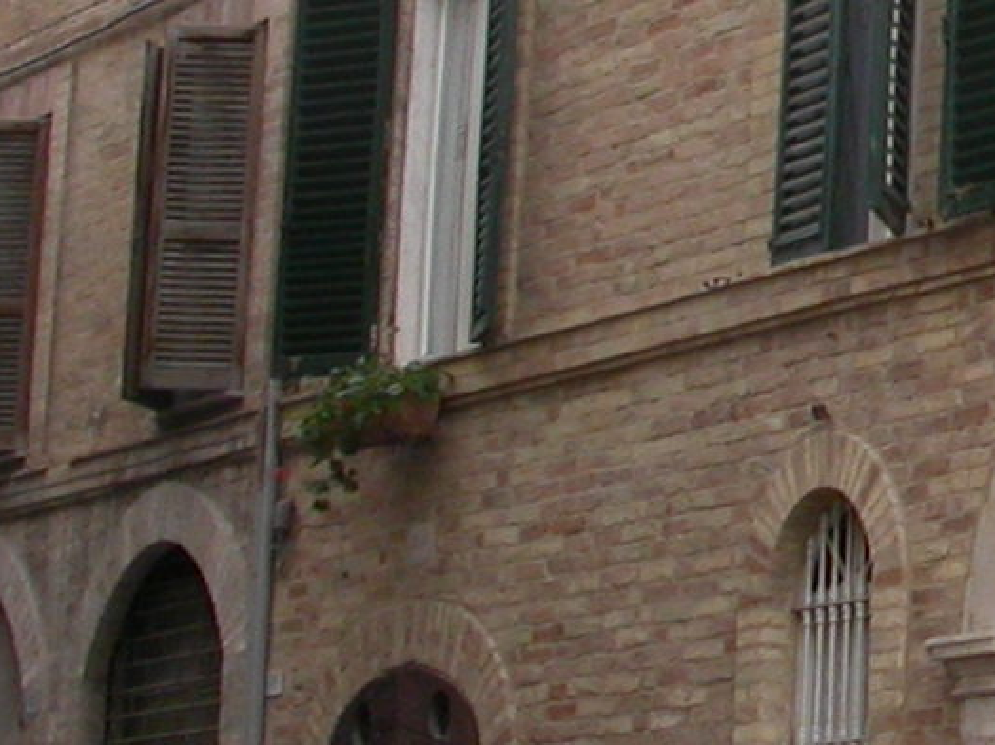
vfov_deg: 8.9
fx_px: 4742
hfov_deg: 11.2
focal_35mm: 165
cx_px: 1777
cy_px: -220
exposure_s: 1/141
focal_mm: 7.85
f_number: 4.7
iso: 100
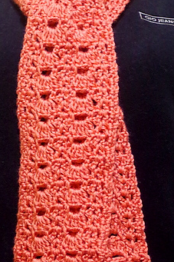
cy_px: 93
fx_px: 776
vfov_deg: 19.1
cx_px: 89
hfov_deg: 12.8
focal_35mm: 107
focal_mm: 37.5
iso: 1600
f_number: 4.5
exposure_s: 1/10
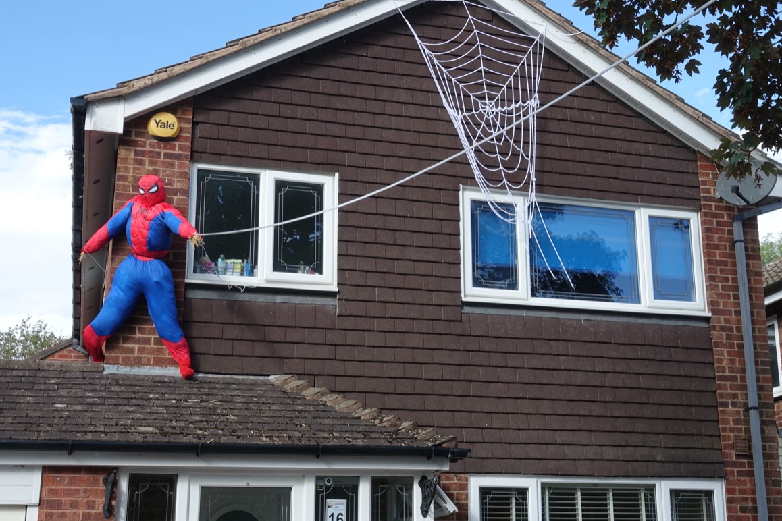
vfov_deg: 26.0
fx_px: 1129
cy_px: 265
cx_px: 461
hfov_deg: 38.1
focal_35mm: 52
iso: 125
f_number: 7.1
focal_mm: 15.73
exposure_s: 1/125
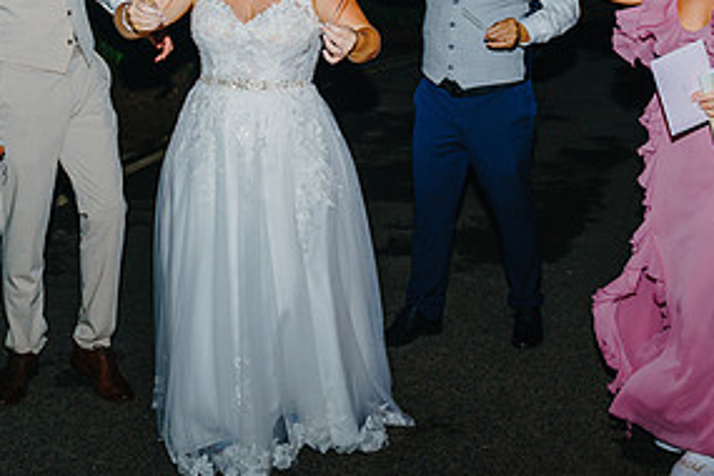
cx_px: 376
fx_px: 1130
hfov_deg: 35.0
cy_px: 59
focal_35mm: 57
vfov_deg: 23.2
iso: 250
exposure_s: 1/250
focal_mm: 28
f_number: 2.8
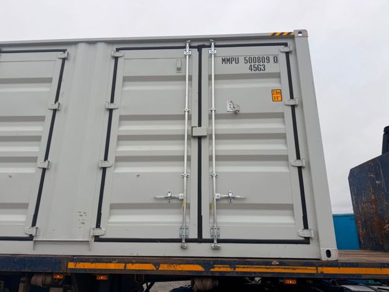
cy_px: 146
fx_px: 270
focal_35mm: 24
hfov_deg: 71.6
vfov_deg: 56.8
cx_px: 194
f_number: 1.78
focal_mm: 6.76
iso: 80
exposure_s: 1/1770
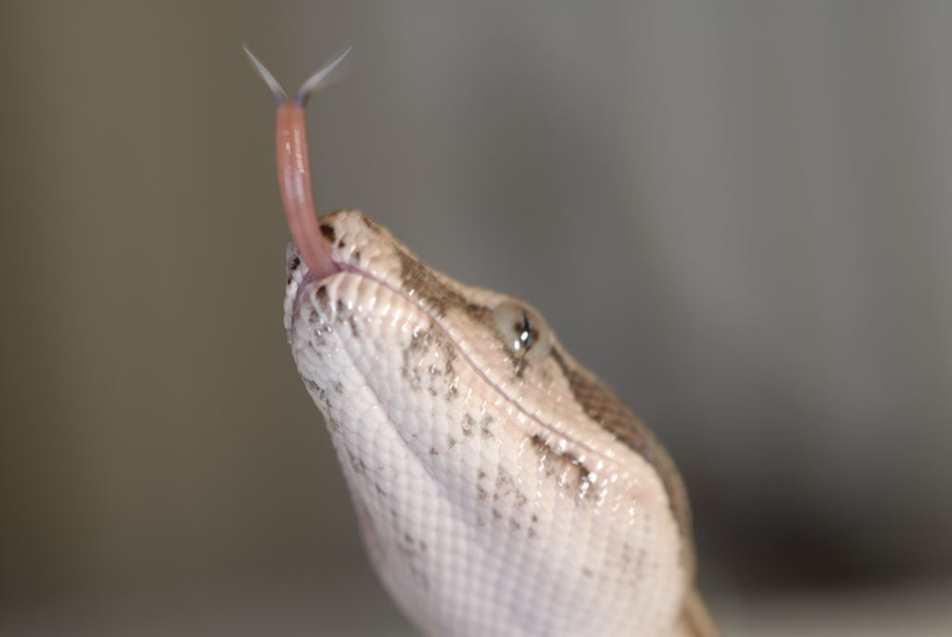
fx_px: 2382
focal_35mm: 90
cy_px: 318
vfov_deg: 15.2
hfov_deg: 22.6
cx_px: 476
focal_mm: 60
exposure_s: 1/100
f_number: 7.1
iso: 100
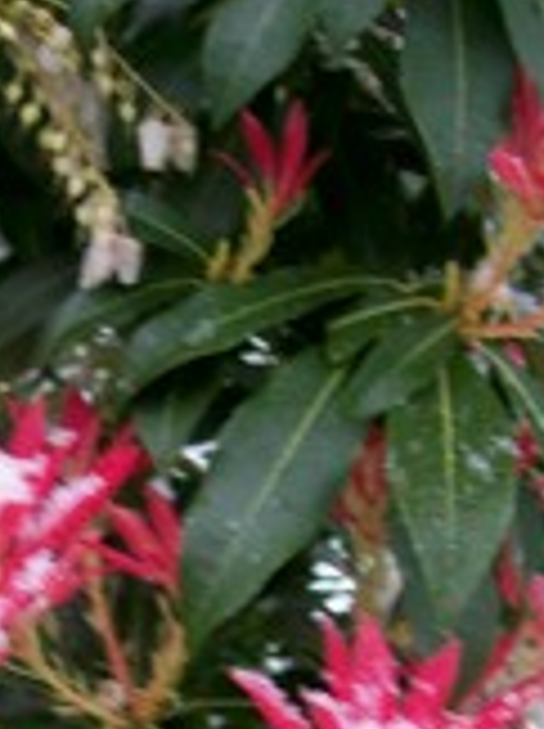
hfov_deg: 14.7
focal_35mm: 98
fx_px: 2059
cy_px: 639
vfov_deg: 19.7
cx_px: -40
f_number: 2.7
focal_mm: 6
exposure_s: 1/33.6
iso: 80
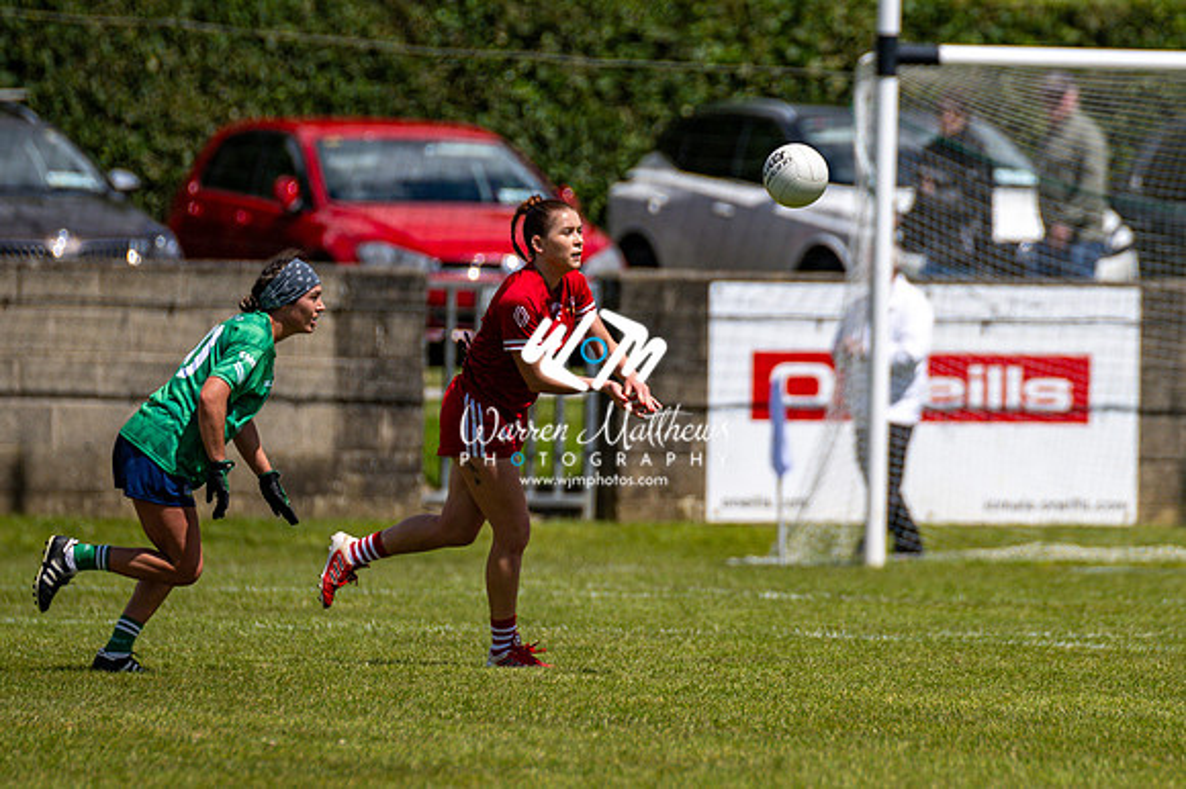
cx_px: 738
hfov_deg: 3.4
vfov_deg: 2.2
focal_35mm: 612
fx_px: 20162
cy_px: 469
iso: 125
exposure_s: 1/6400
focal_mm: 300
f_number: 2.8
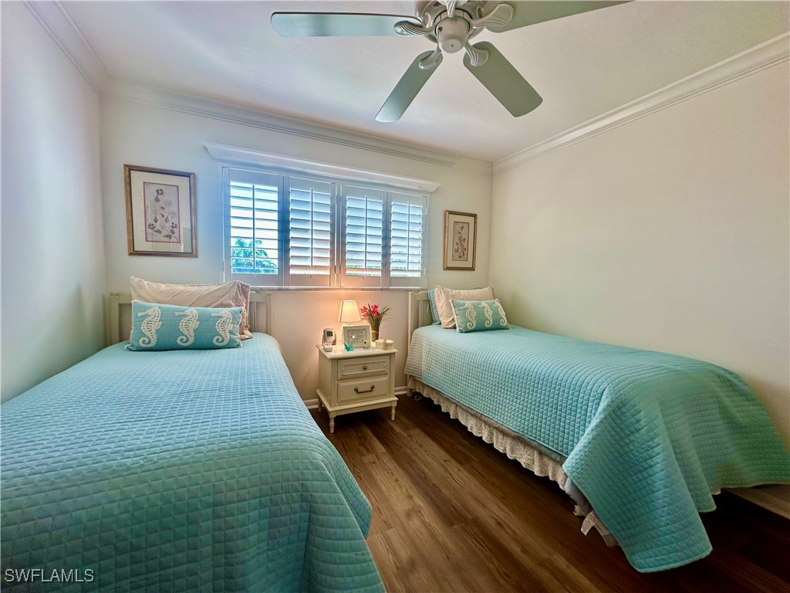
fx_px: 320
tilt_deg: -2.6
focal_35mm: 14
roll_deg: -1.5
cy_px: 296
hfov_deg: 102.1
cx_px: 395
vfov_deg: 85.7
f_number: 2.2
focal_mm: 2.22
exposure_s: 1/120
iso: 80
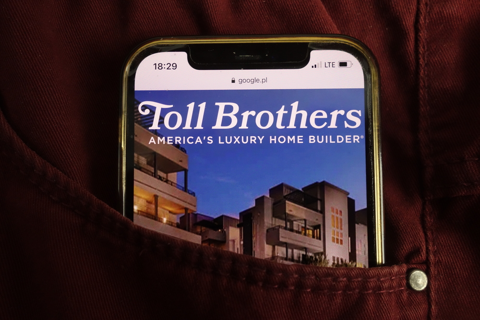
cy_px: 160
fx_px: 373
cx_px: 240
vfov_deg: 46.4
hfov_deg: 65.5
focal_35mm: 28
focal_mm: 10.4
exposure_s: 1/60
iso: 800
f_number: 3.5
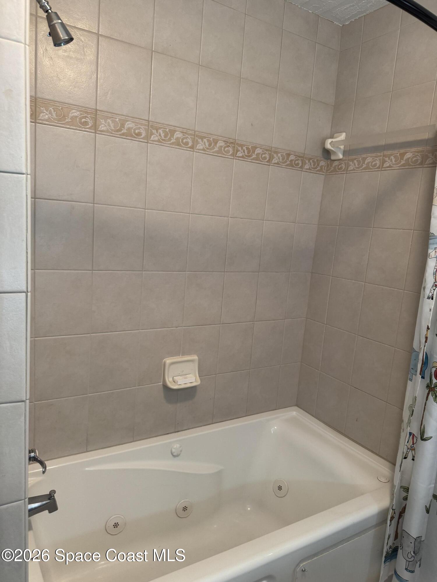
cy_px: 291
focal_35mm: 24
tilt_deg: -9.5
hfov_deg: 56.8
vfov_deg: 71.6
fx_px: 404
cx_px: 218
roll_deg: -4.4
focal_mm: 6.76
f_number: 1.78
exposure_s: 1/60
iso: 200
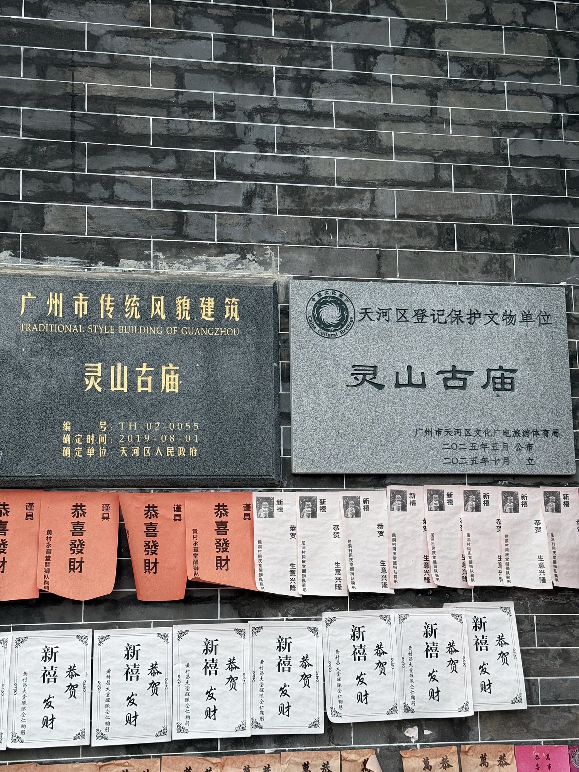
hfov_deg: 30.3
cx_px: 290
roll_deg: +1.9
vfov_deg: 39.7
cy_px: 386
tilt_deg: +11.0
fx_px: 1070
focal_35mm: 48
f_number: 1.78
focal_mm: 6.76
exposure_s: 1/837
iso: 64
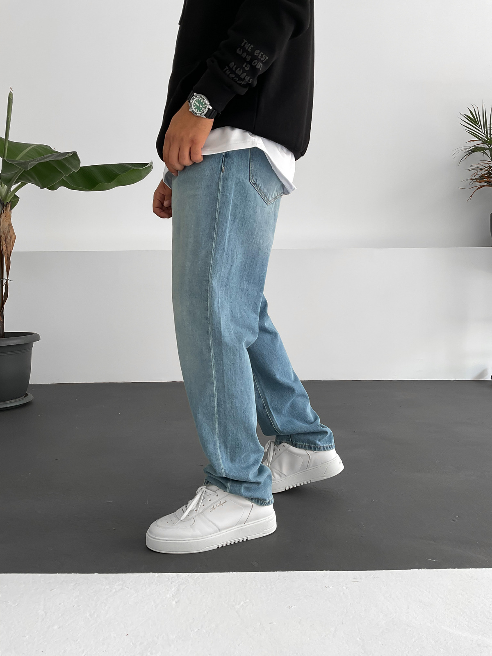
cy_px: 328
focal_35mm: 29
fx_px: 550
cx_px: 246
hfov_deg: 48.2
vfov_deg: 61.7
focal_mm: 3
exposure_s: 1/120
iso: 32
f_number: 1.8
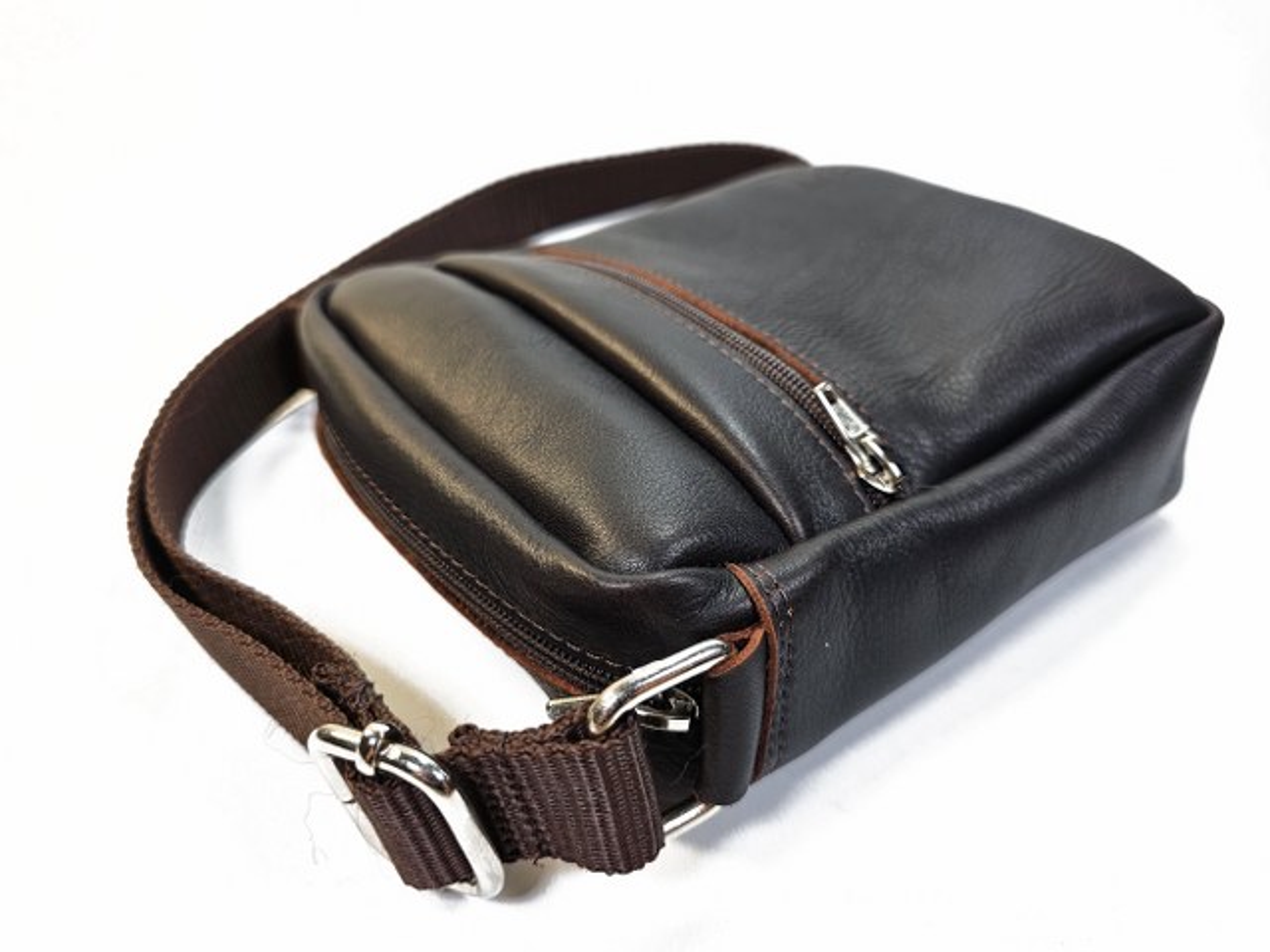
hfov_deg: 73.9
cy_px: 476
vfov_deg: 58.9
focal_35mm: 23
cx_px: 635
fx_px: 844
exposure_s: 1/100
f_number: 1.7
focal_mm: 6.3
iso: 16
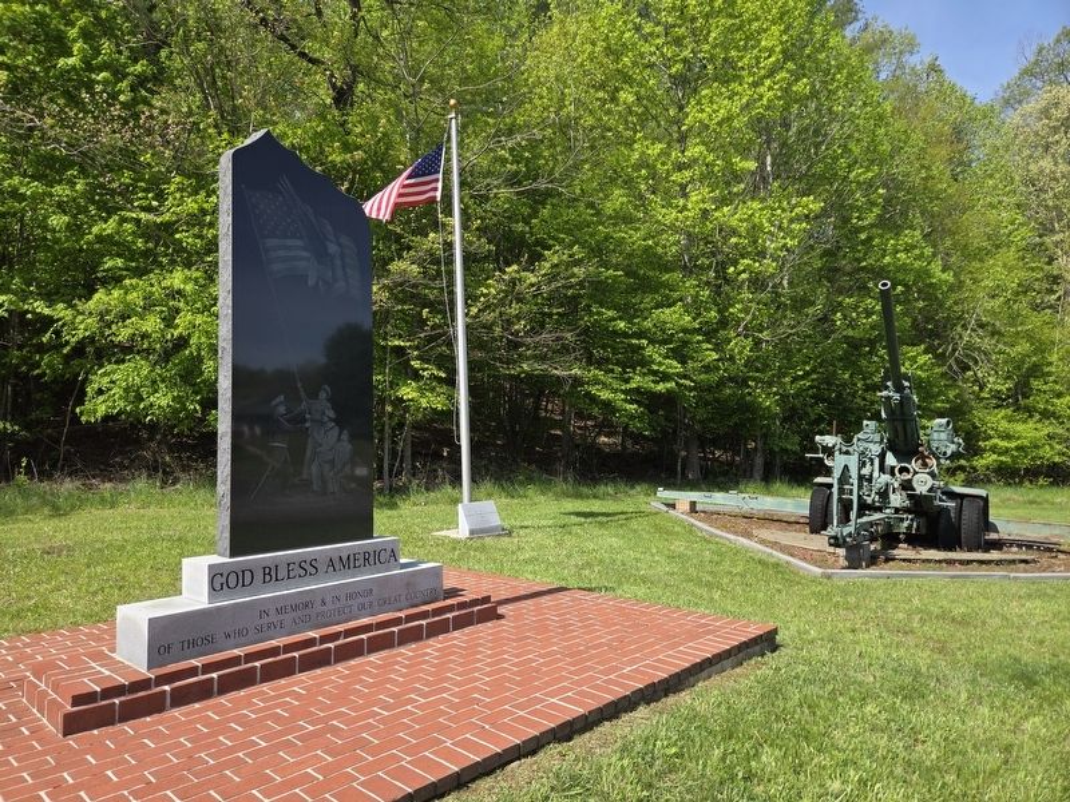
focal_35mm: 23
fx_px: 711
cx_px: 535
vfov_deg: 58.9
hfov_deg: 73.9
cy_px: 401
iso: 25
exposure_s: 1/1070
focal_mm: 5.4
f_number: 1.8
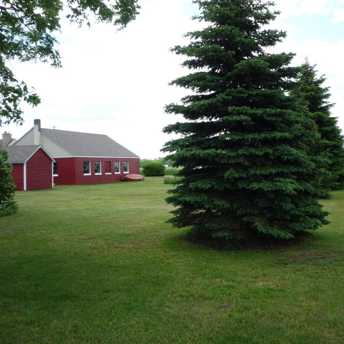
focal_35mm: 41
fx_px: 461
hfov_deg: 40.8
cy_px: 171
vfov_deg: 40.9
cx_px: 203
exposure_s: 1/250
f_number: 4
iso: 100
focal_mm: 5.2
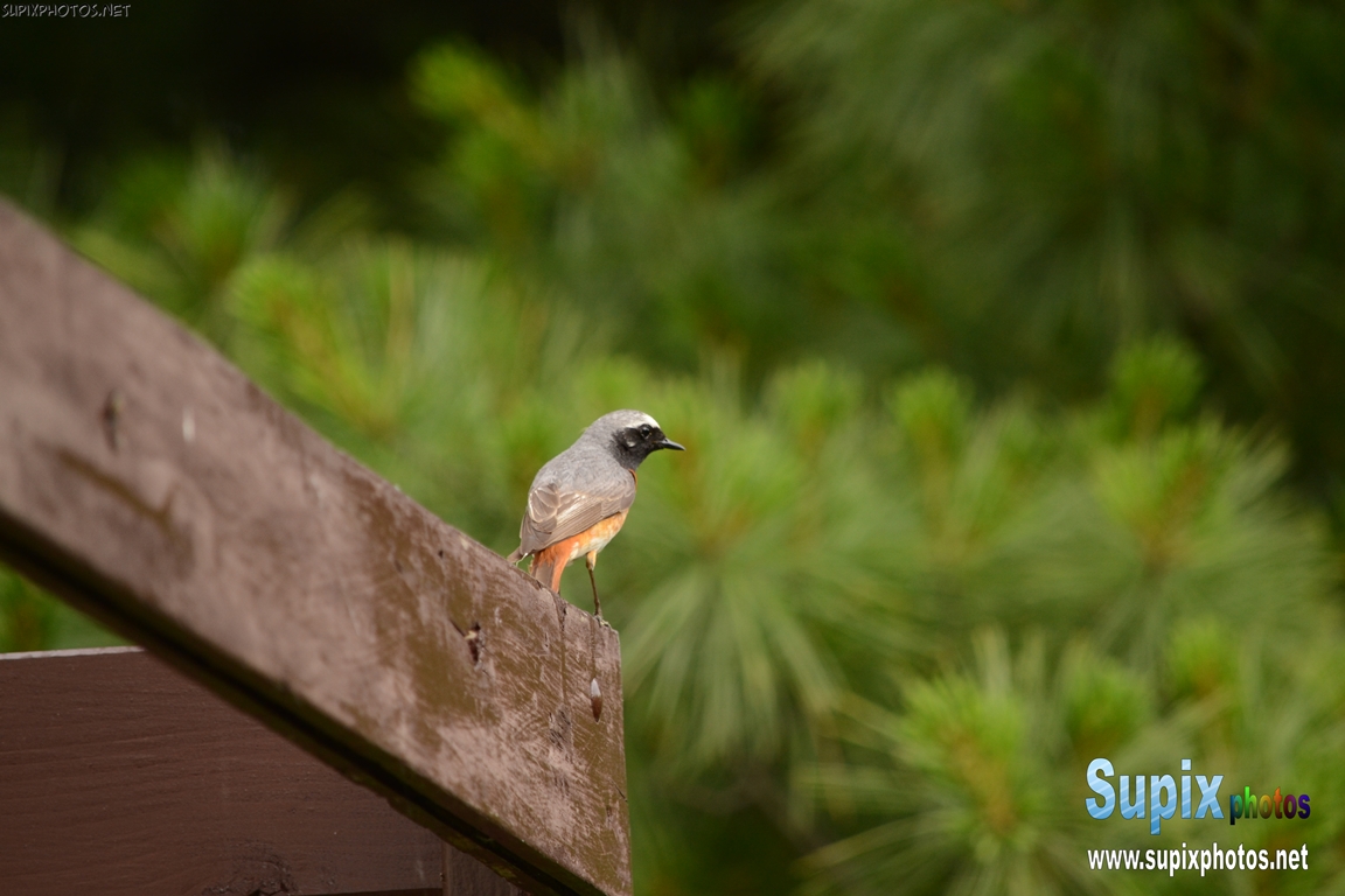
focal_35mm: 450
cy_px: 448
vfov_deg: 3.1
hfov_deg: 4.6
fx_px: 16811
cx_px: 672
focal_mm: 300
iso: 400
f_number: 5.6
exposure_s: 1/250
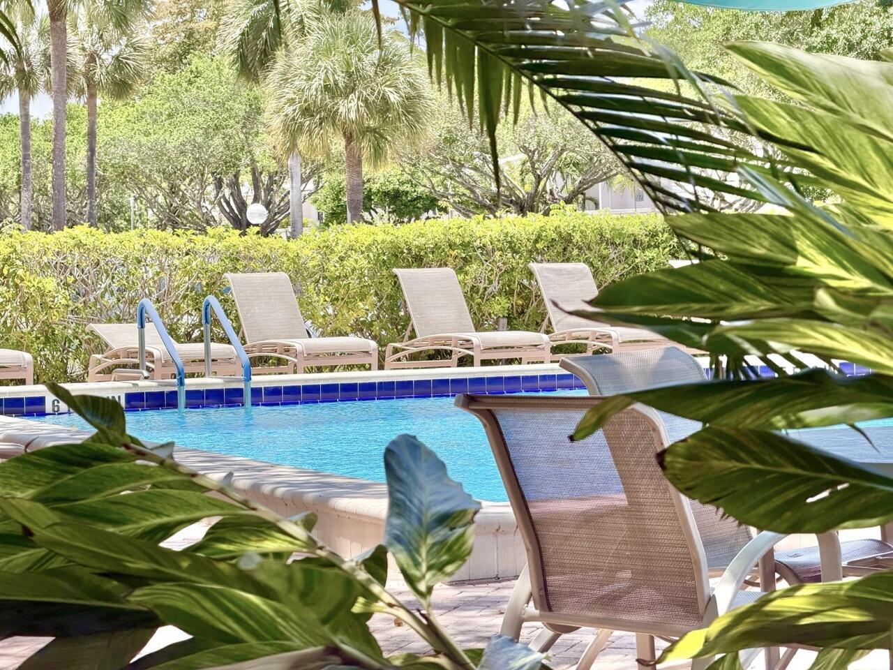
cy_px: 335
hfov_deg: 19.6
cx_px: 446
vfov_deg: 14.8
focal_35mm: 100
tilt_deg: -3.0
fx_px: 2580
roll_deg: +1.6
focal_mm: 16.89
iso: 50
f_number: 2.8
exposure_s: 1/638
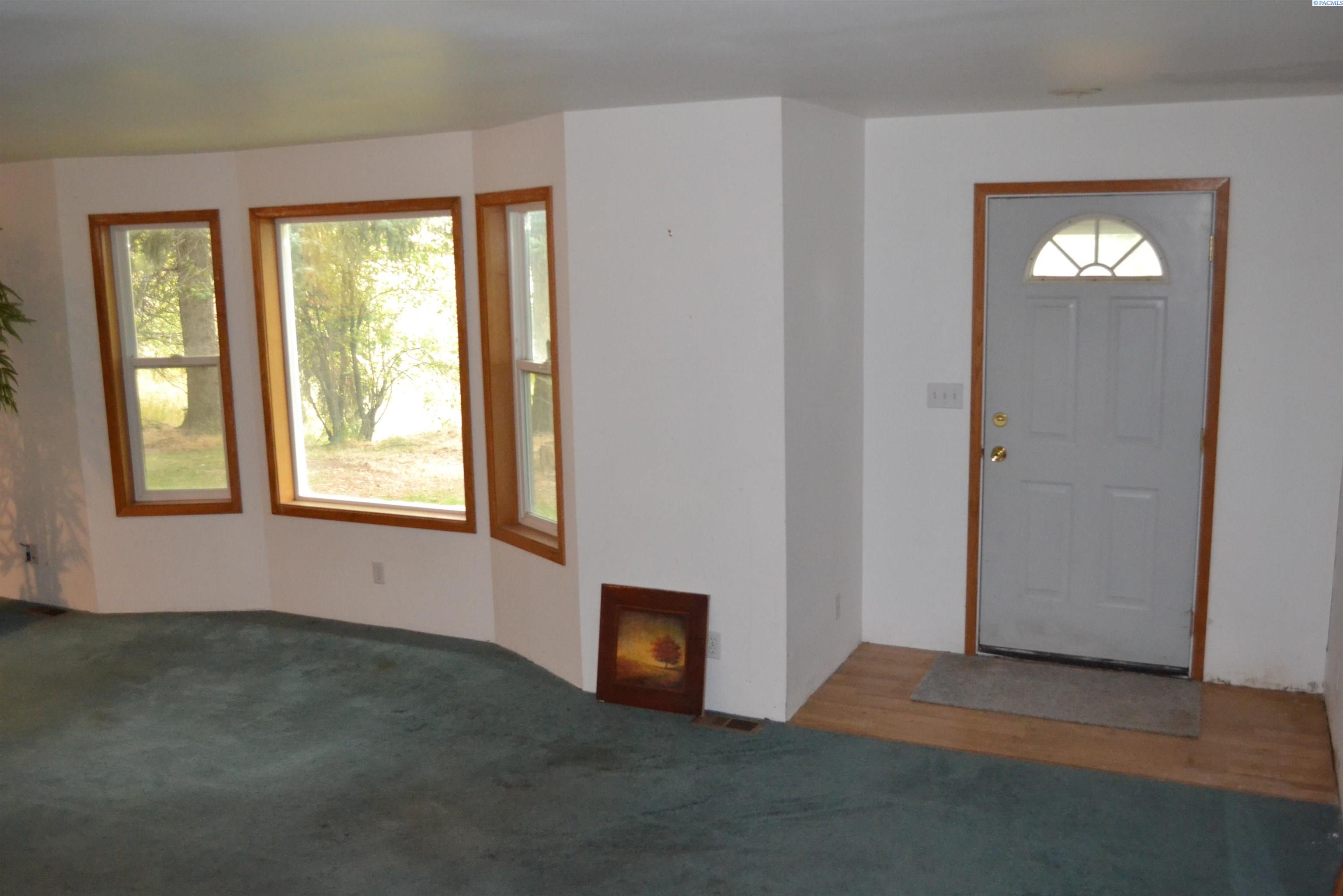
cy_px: 448
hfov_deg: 57.2
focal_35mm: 33
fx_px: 1231
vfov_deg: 40.0
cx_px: 672
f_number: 3.8
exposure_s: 1/60
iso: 2500
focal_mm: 22
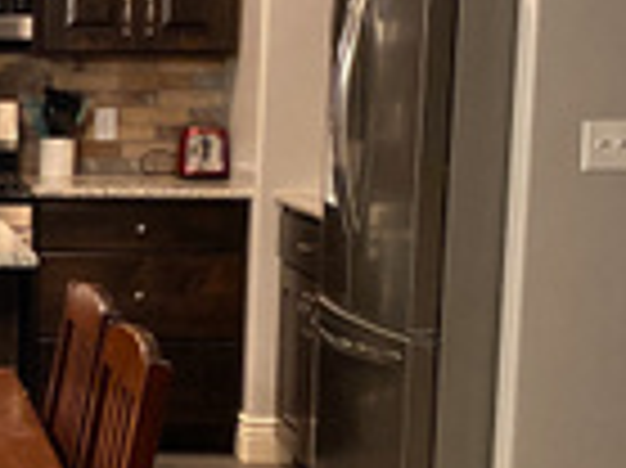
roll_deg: -1.0
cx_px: -198
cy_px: 320
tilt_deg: -8.3
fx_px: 2168
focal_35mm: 120
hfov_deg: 15.6
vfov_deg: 12.3
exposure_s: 1/60
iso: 500
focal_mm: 4.25
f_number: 1.8
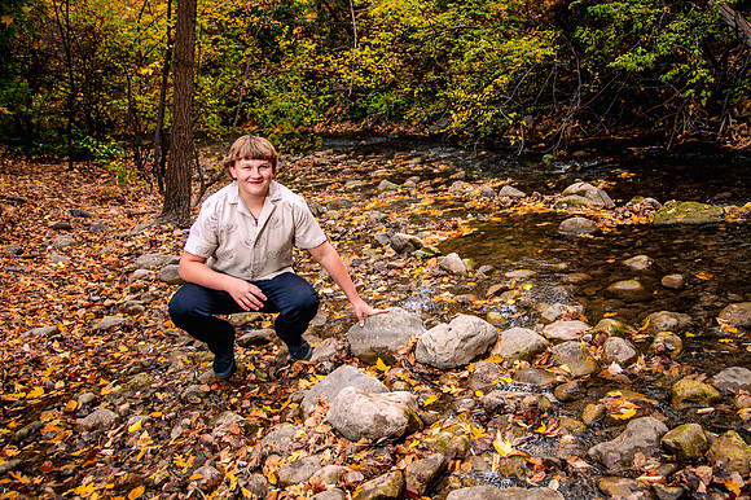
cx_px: 432
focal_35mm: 34
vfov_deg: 38.9
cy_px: 227
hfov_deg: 55.7
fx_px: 707
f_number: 4
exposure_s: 1/100
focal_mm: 27
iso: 1000
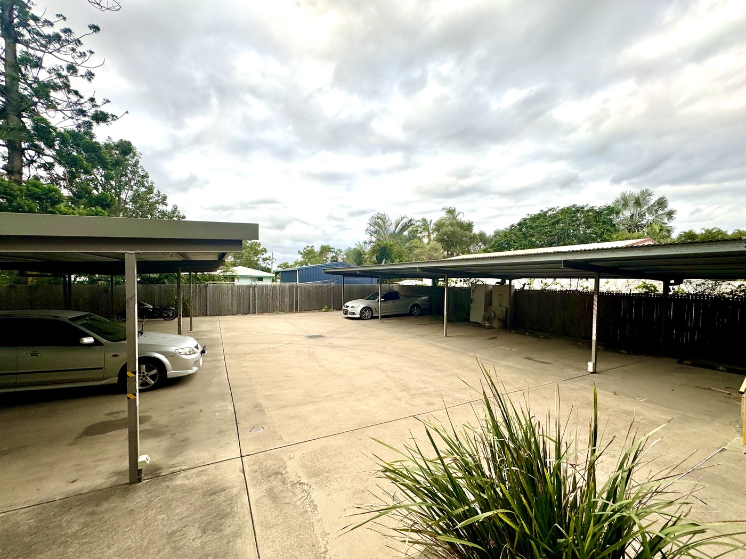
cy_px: 291
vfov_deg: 81.7
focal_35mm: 15
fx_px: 323
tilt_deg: -3.5
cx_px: 388
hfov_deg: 98.1
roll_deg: +0.6
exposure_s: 1/230
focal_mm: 2.22
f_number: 2.2
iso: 40
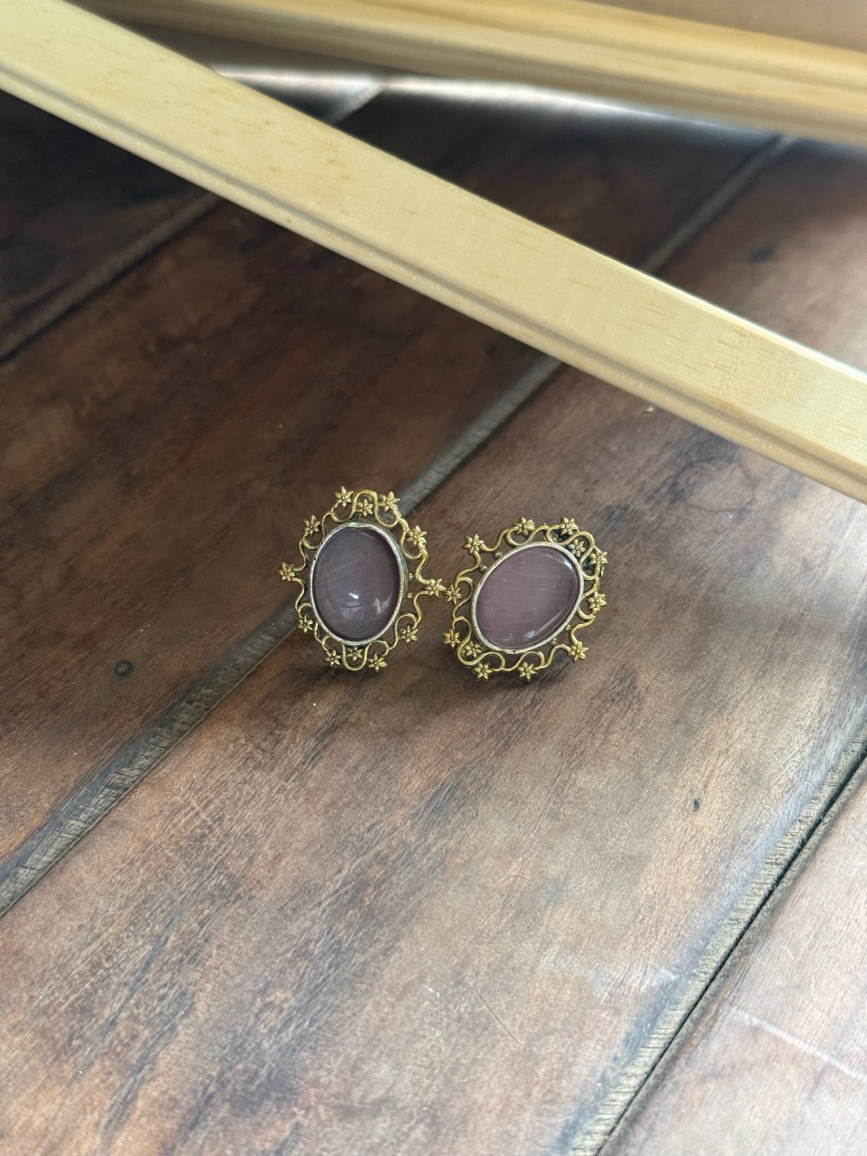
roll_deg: -2.6
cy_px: 578
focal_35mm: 48
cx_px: 434
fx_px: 1603
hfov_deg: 30.3
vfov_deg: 39.7
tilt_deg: -42.6
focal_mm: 6.76
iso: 250
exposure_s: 1/46
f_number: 1.78
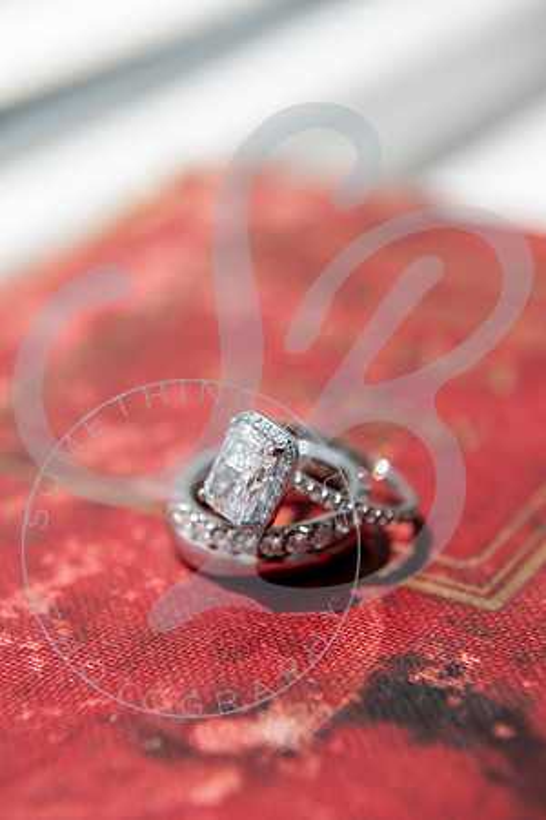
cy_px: 410
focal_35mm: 70
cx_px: 273
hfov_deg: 19.5
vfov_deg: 28.8
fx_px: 1592
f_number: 8
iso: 100
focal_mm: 70
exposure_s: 1/200
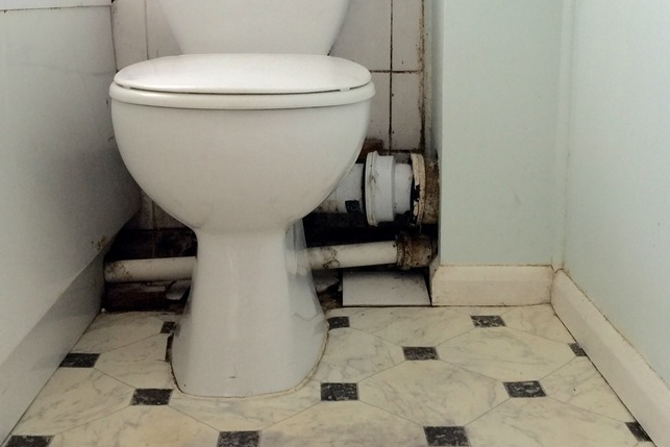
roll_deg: -1.3
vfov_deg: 28.0
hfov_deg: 41.1
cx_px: 329
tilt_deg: -8.9
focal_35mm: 48
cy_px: 170
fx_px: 893
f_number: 2.2
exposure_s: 1/17
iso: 40
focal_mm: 4.15
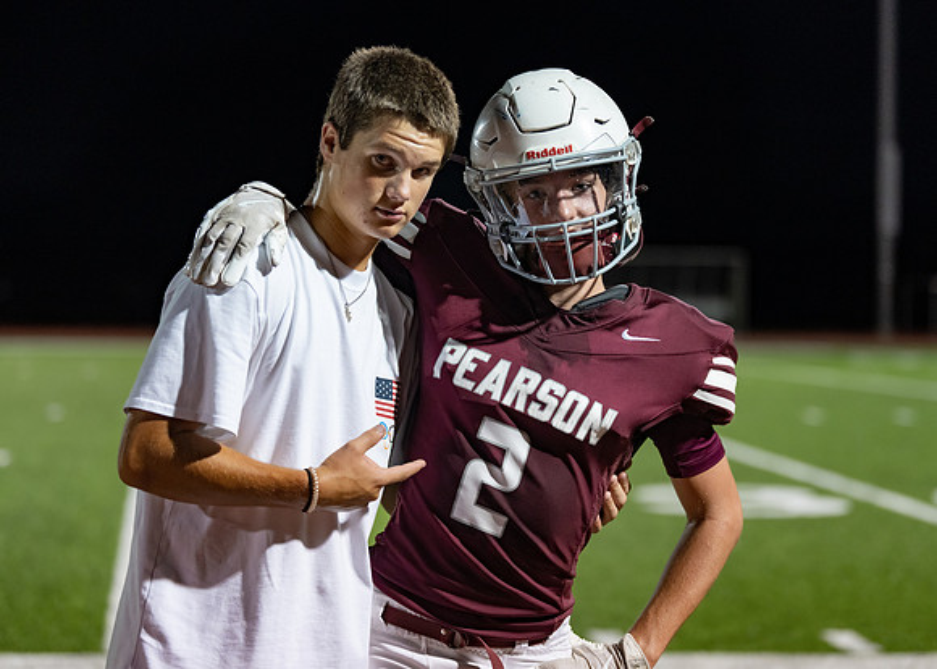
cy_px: 334
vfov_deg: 13.3
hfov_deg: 18.5
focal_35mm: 108
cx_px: 468
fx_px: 2875
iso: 2000
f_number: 2.8
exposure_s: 1/320
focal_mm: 100
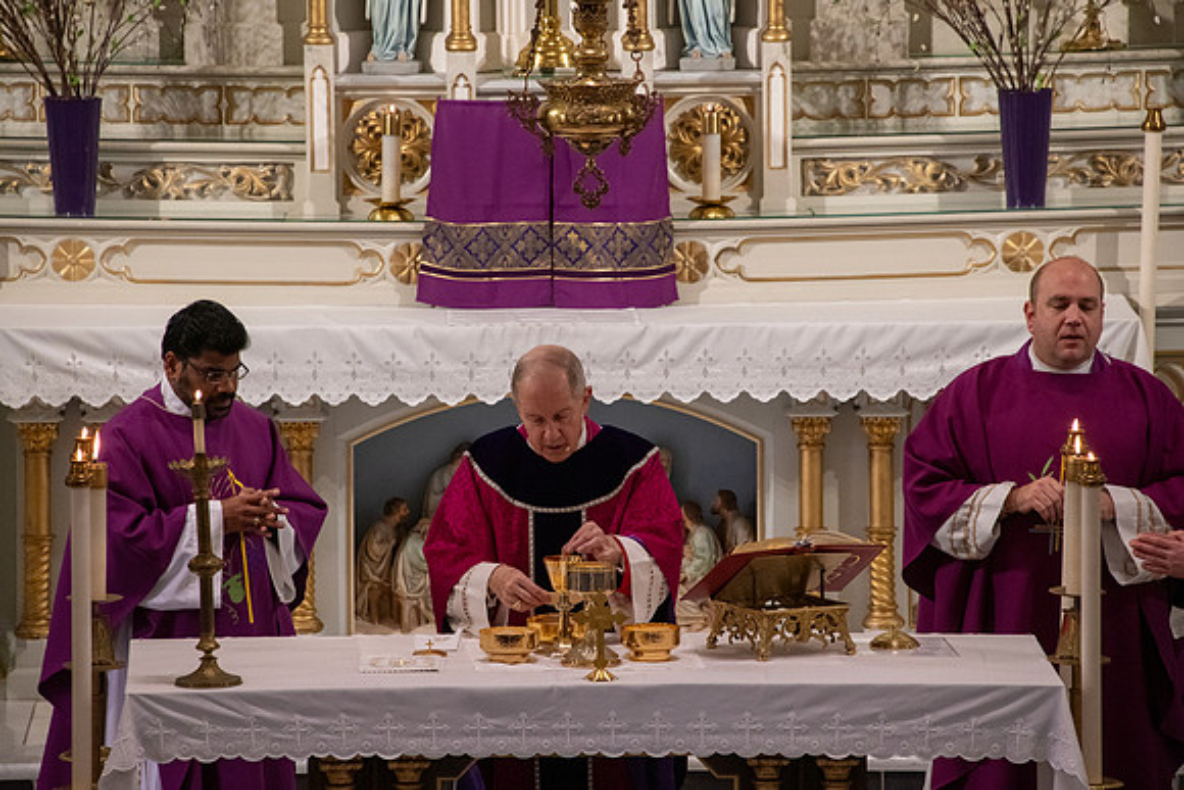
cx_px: 592
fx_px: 10205
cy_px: 395
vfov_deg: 4.4
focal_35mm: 310
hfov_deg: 6.6
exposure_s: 1/100
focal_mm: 300
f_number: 9
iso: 4000
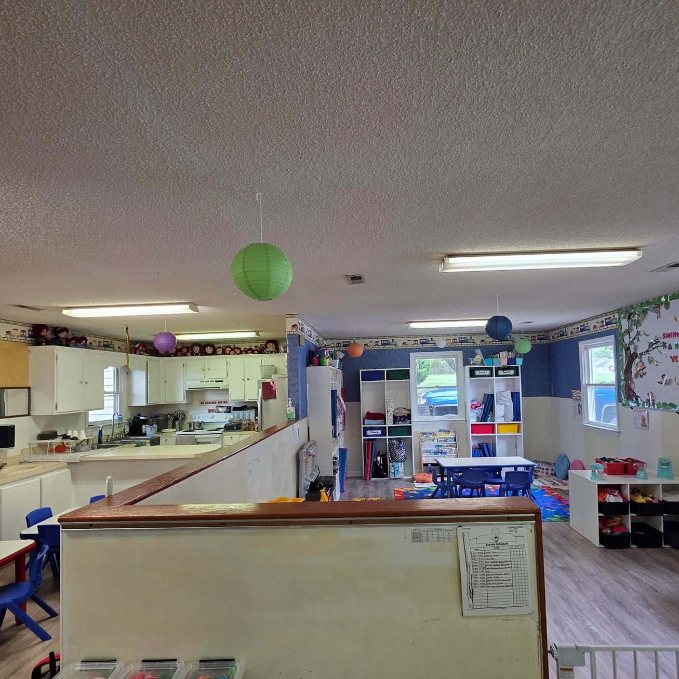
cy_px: 371
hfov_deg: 80.7
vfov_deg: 80.5
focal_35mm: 18
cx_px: 356
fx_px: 399
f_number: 1.9
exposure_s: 1/120
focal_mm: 2.2
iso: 160
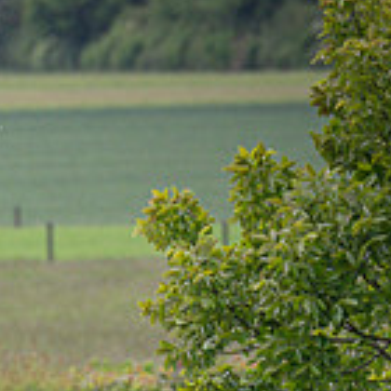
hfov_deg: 1.2
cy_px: 664
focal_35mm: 1428
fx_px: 18249
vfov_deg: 1.2
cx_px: -59
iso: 400
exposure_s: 1/1600
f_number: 4
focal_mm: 200
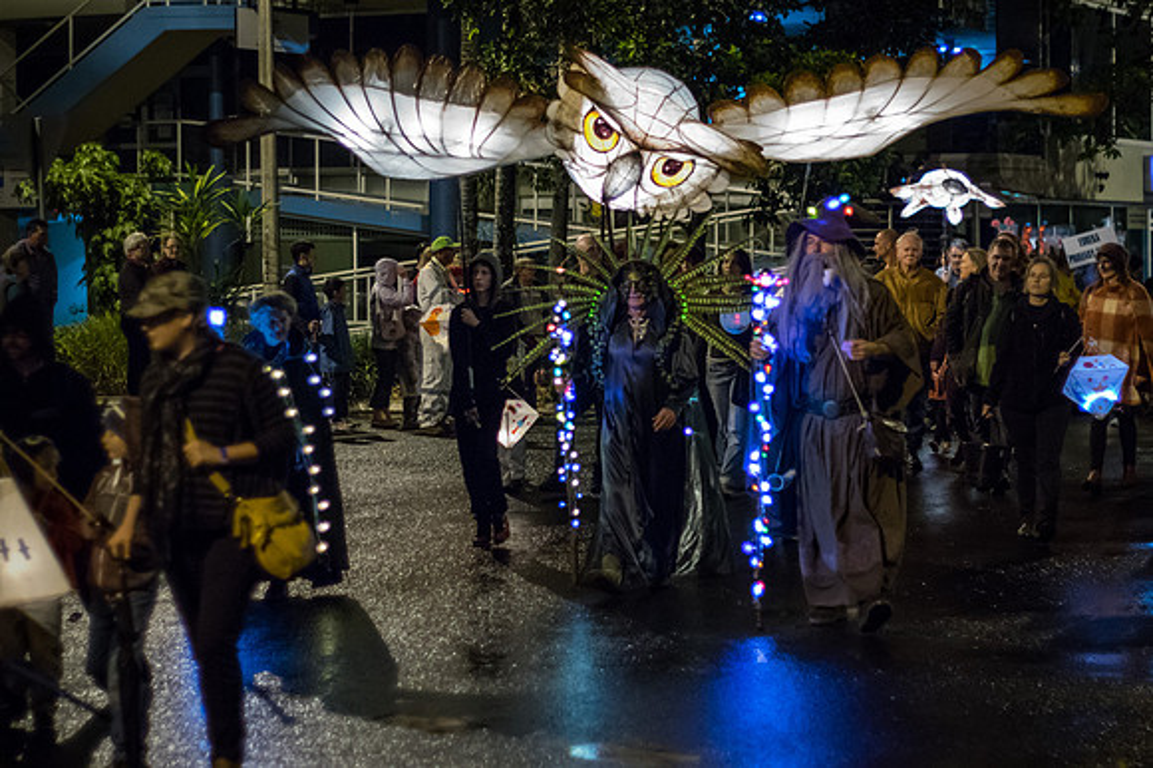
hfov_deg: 27.0
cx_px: 576
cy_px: 384
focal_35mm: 75
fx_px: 2401
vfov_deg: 18.2
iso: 3200
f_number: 1.8
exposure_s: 1/100
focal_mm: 50
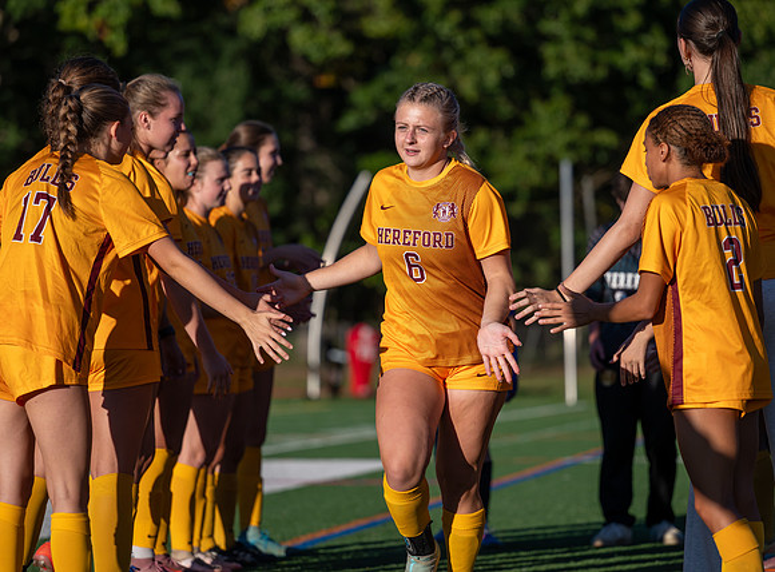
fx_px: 3315
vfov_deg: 9.9
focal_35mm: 149
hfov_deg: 13.3
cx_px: 379
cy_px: 259
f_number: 2.8
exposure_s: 1/2000
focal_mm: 125
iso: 80
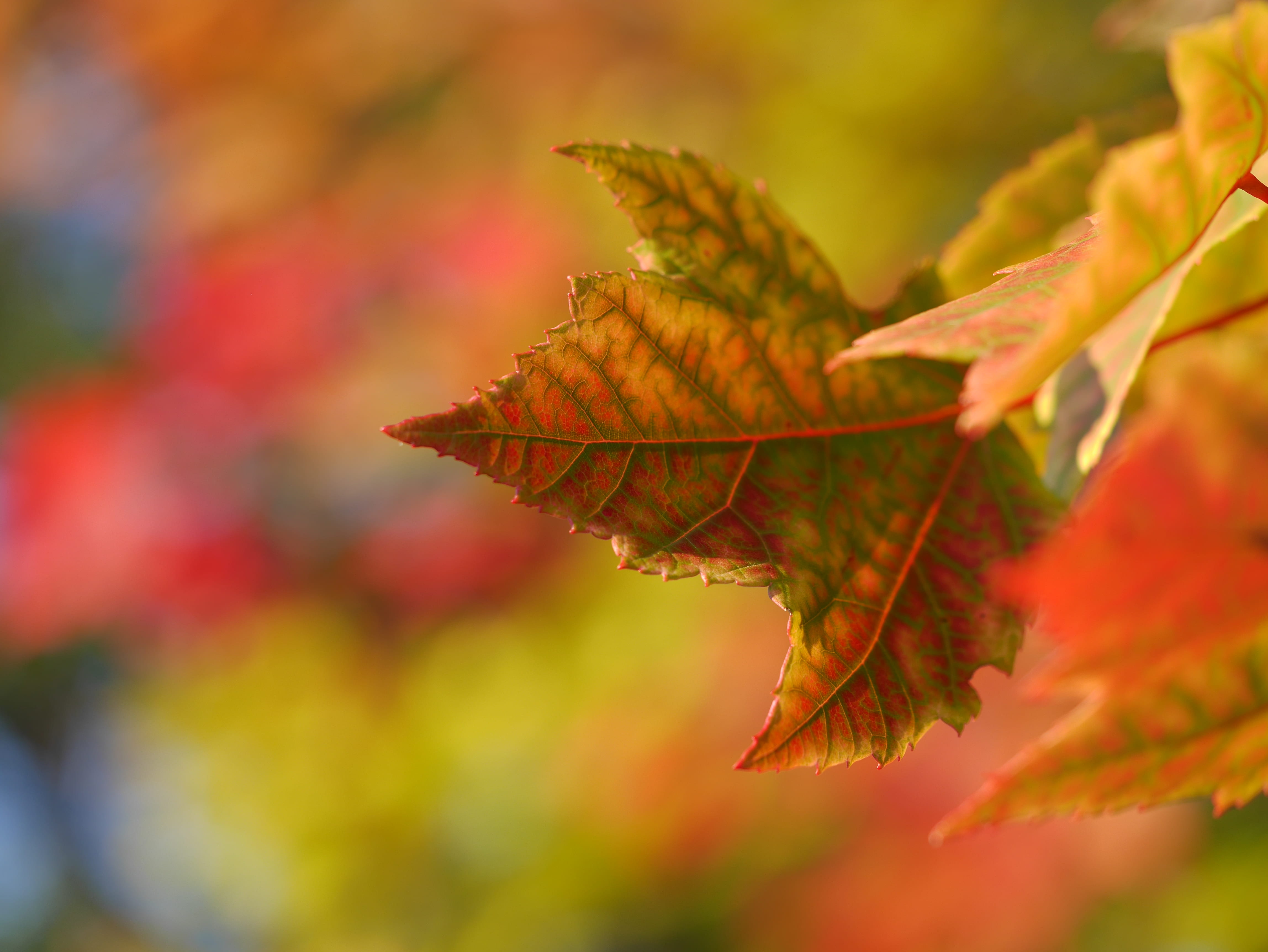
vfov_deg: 12.4
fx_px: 4397
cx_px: 634
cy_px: 476
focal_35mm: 120
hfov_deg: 16.4
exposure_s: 1/320
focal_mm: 60
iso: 125
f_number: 2.8
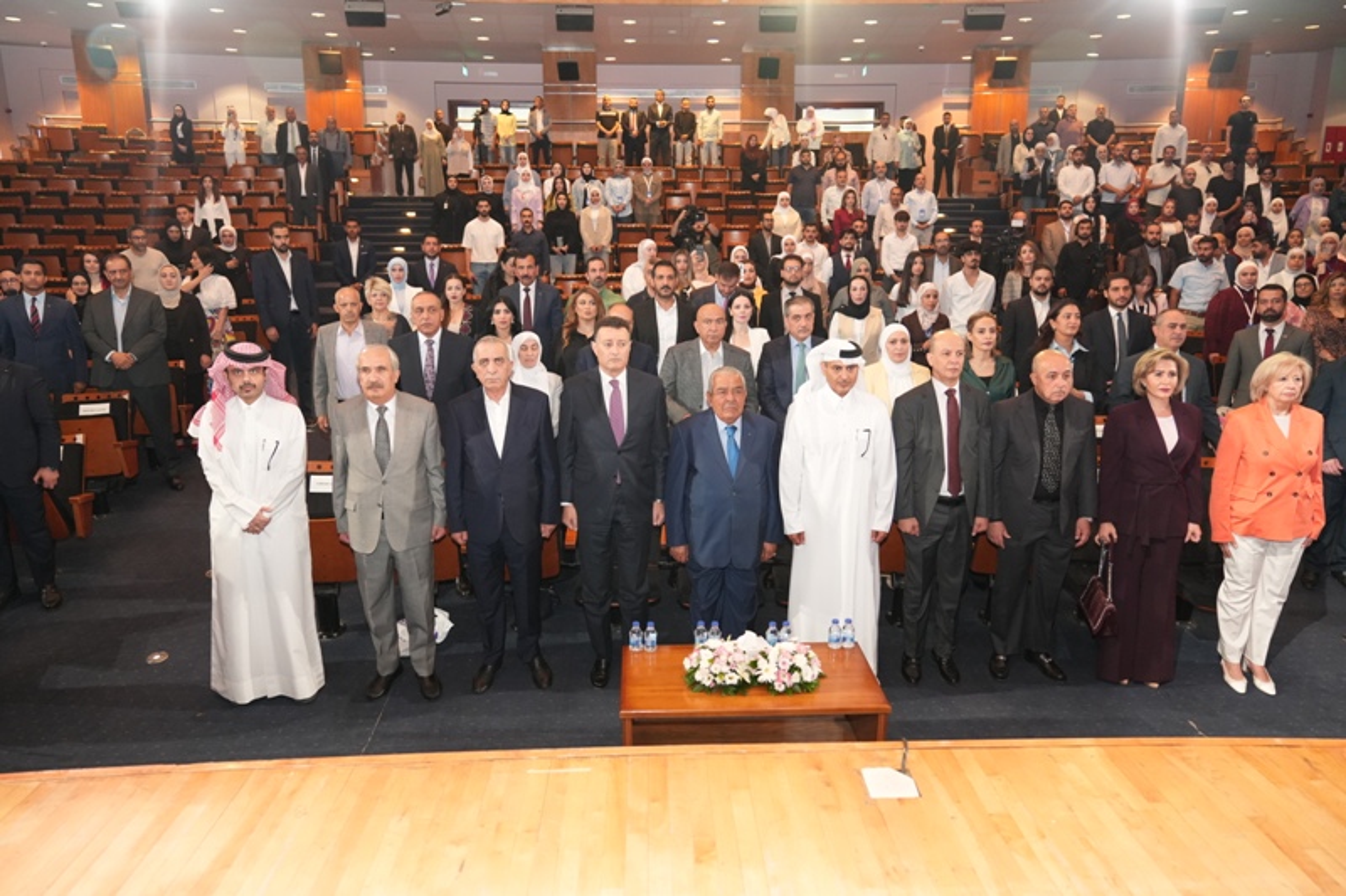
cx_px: 673
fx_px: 934
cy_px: 448
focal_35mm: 25
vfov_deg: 51.3
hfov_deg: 71.5
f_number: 2.8
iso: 3200
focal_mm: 25
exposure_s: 1/160
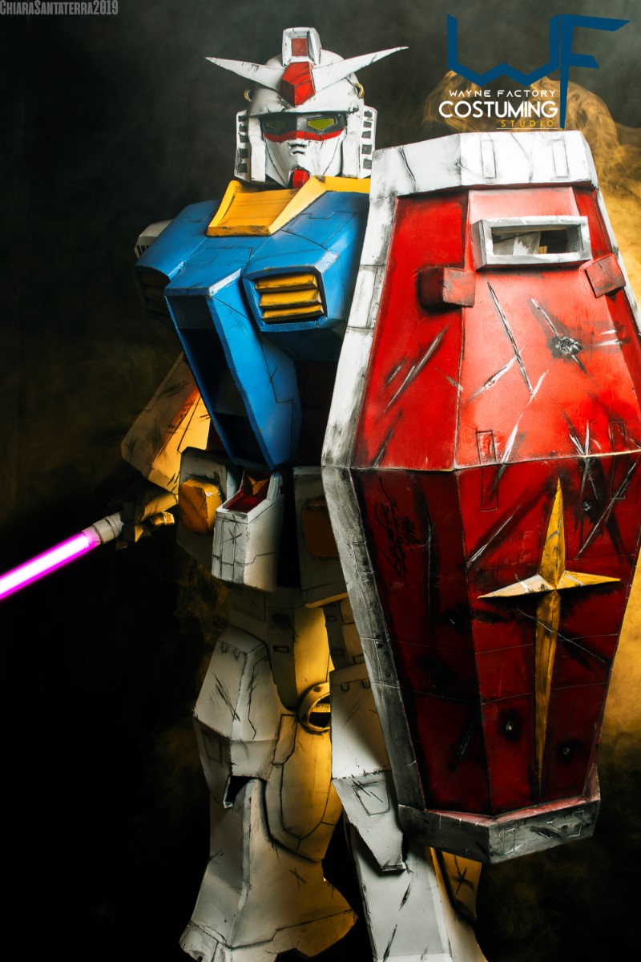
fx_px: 1122
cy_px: 481
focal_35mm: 42
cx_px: 320
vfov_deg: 46.4
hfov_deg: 31.9
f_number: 9
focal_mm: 28
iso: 100
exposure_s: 1/125
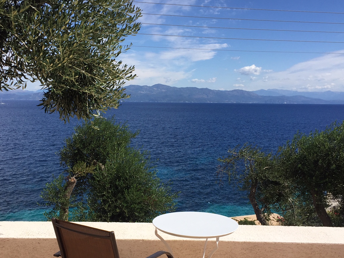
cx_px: 148
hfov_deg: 45.6
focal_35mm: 41
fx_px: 408
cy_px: 148
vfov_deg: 35.1
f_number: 2.2
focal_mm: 4.15
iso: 32
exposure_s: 1/2825
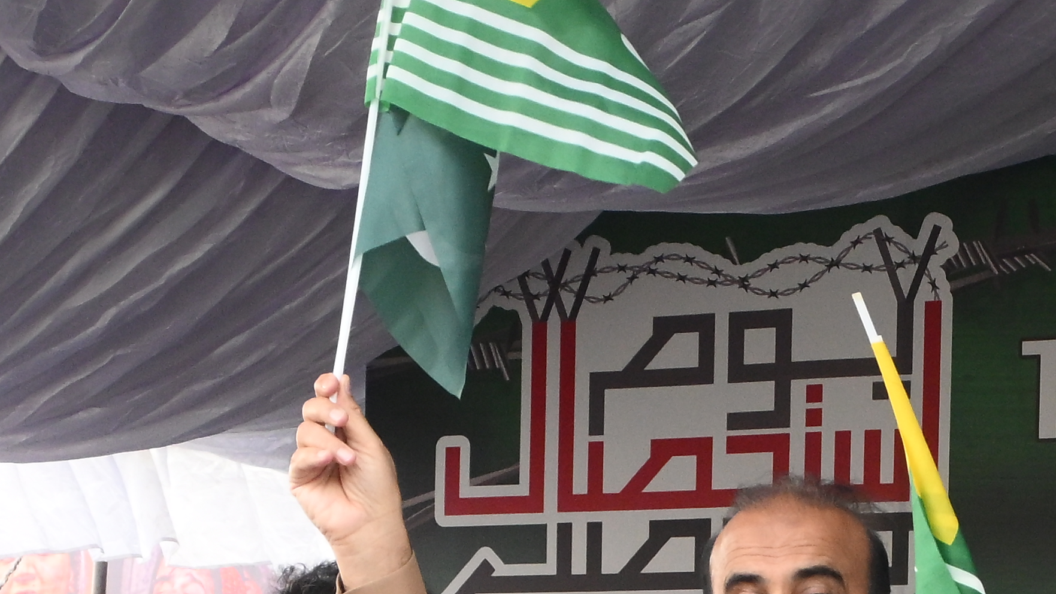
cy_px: 905
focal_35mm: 131
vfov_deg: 9.0
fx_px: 3682
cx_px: 1085
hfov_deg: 16.0
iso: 1600
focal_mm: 26.5
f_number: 6.3
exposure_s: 1/400
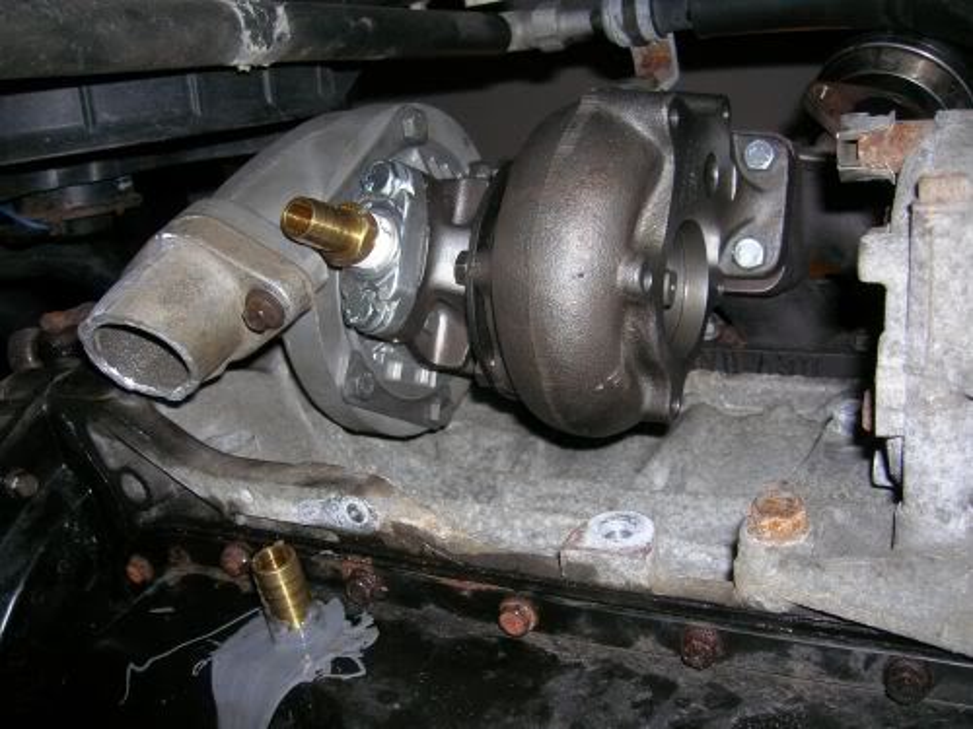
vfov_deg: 41.8
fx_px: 956
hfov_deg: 54.0
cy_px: 364
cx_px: 486
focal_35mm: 34
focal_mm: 5.7
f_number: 2.9
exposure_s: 1/60.1
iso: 50
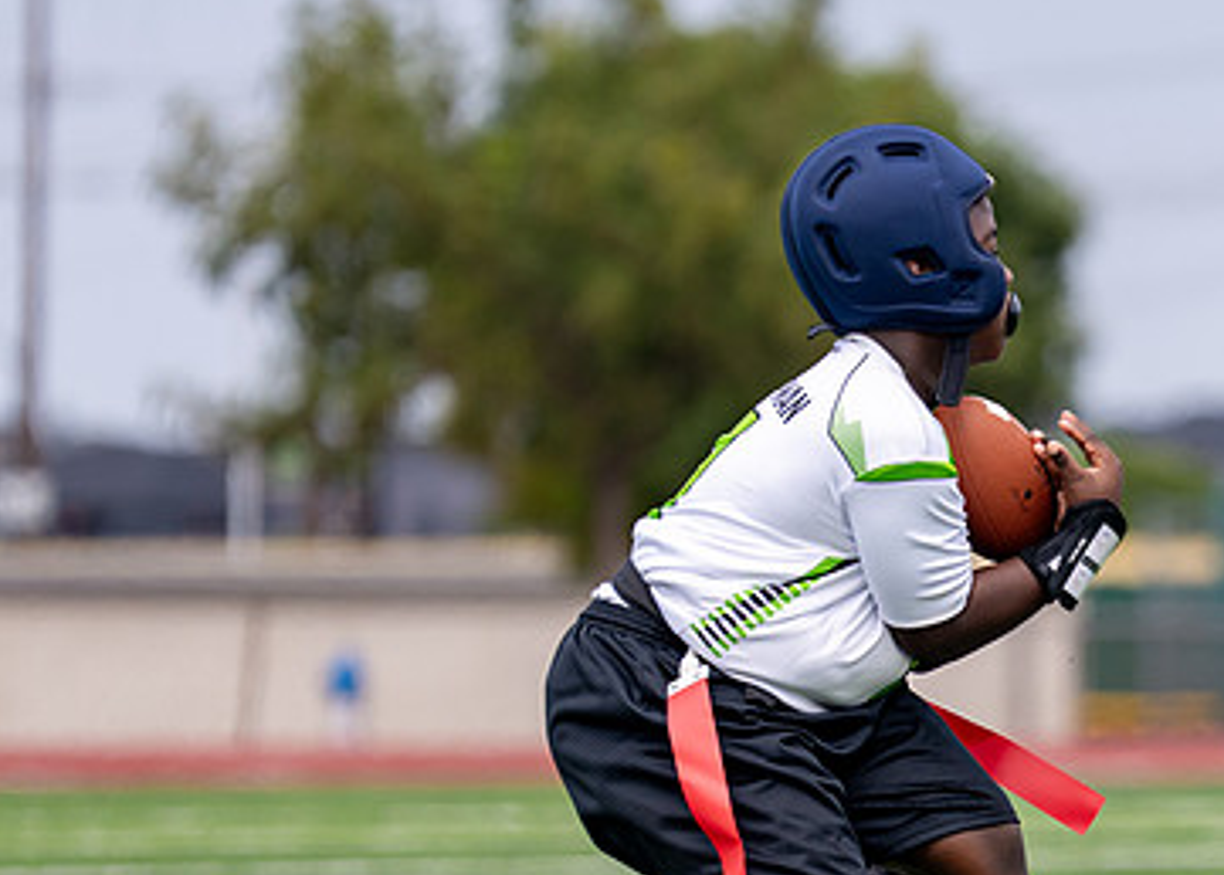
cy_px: 882
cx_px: 1238
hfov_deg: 3.9
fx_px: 17941
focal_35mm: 516
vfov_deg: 2.8
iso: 125
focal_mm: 170
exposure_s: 1/2000
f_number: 2.8
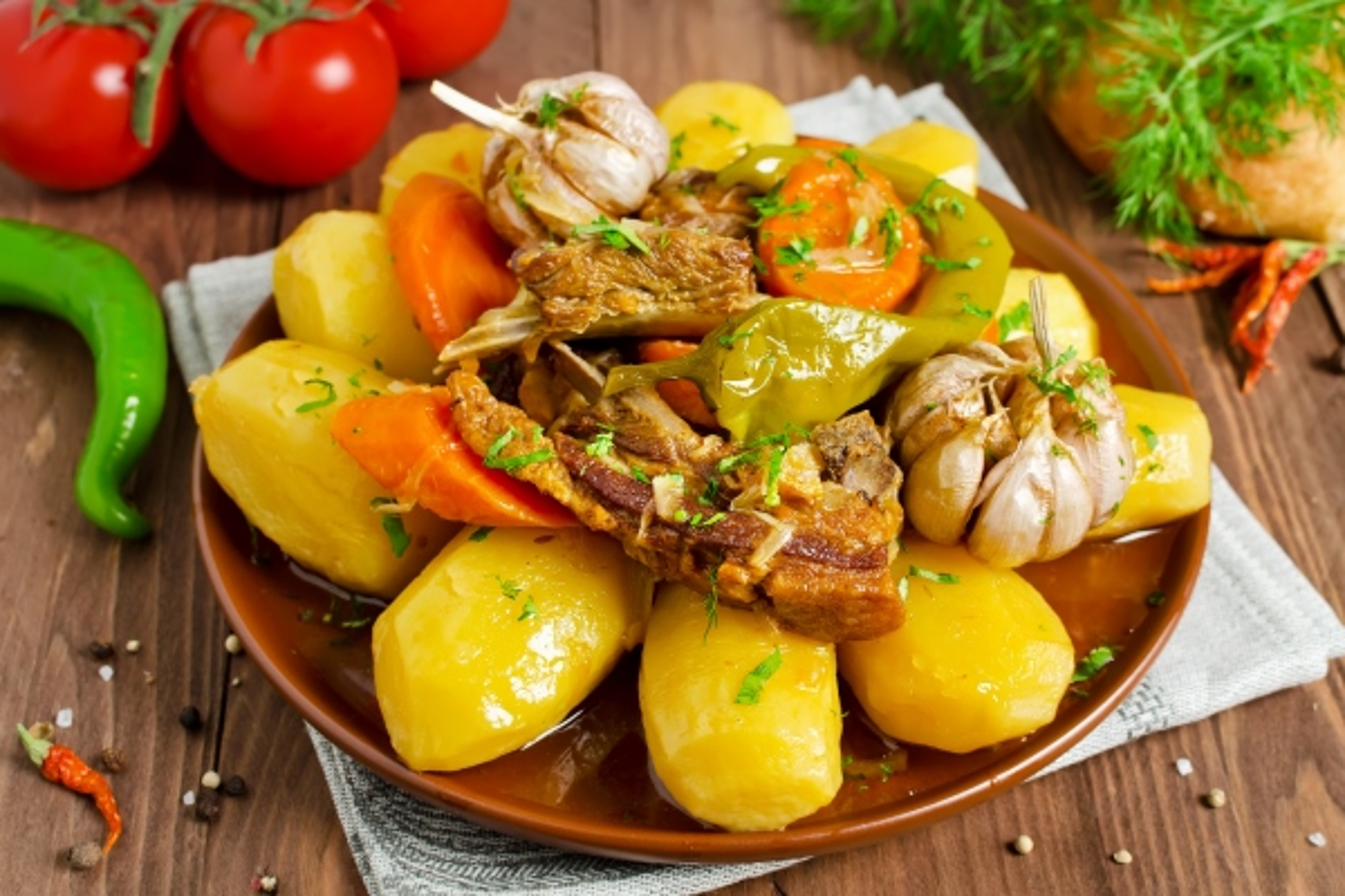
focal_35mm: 52
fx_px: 1961
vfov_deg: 25.8
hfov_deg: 37.9
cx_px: 672
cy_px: 448
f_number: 7.1
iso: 100
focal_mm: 35
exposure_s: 1/125
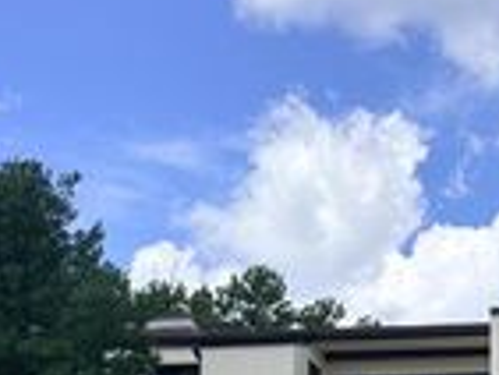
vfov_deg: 16.0
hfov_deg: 21.6
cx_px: 566
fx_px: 1226
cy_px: 550
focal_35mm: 85
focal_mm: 6.76
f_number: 1.78
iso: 80
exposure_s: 1/3953
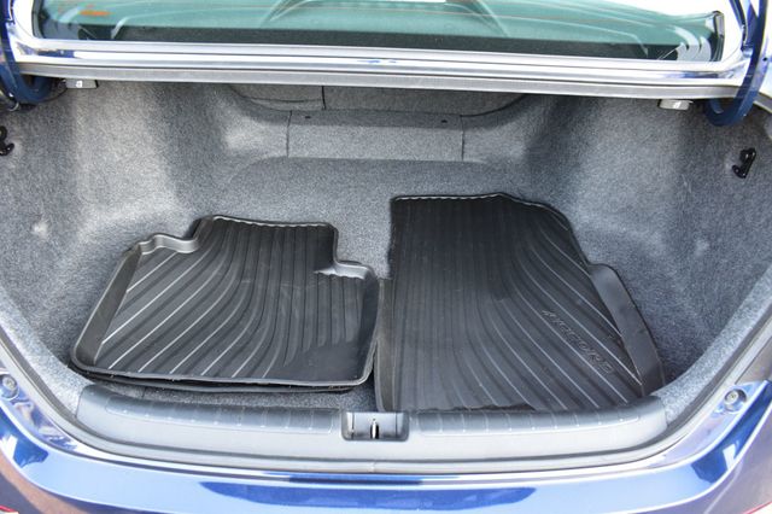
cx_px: 386
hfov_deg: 67.4
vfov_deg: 47.9
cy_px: 257
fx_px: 579
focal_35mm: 27
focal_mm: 18
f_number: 6.3
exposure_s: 1/15
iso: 400
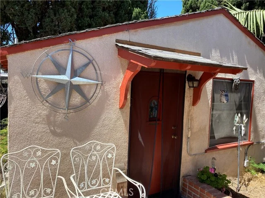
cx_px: 132
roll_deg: -2.8
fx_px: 199
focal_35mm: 26
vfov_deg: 53.1
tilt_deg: -5.0
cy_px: 99
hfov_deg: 67.3
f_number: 1.8
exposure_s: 1/1093
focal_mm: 4.25
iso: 32
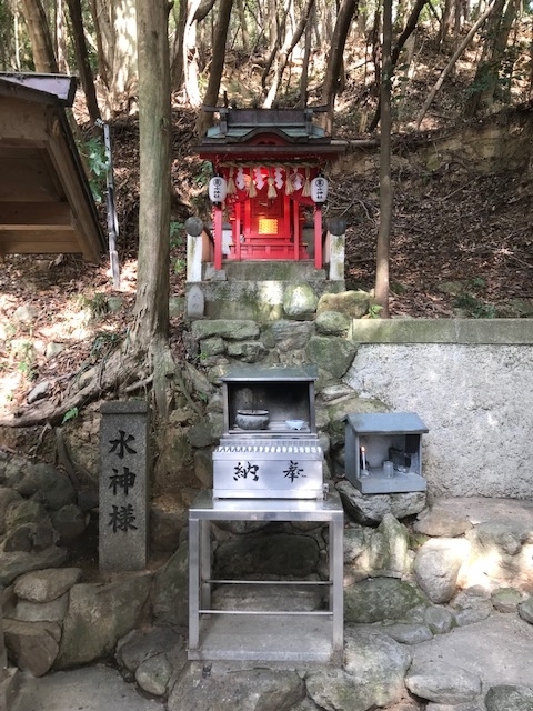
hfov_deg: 49.7
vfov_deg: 63.4
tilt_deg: +0.2
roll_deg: +1.1
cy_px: 356
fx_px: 575
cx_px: 266
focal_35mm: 28
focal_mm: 3.99
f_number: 1.8
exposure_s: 1/47
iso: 25
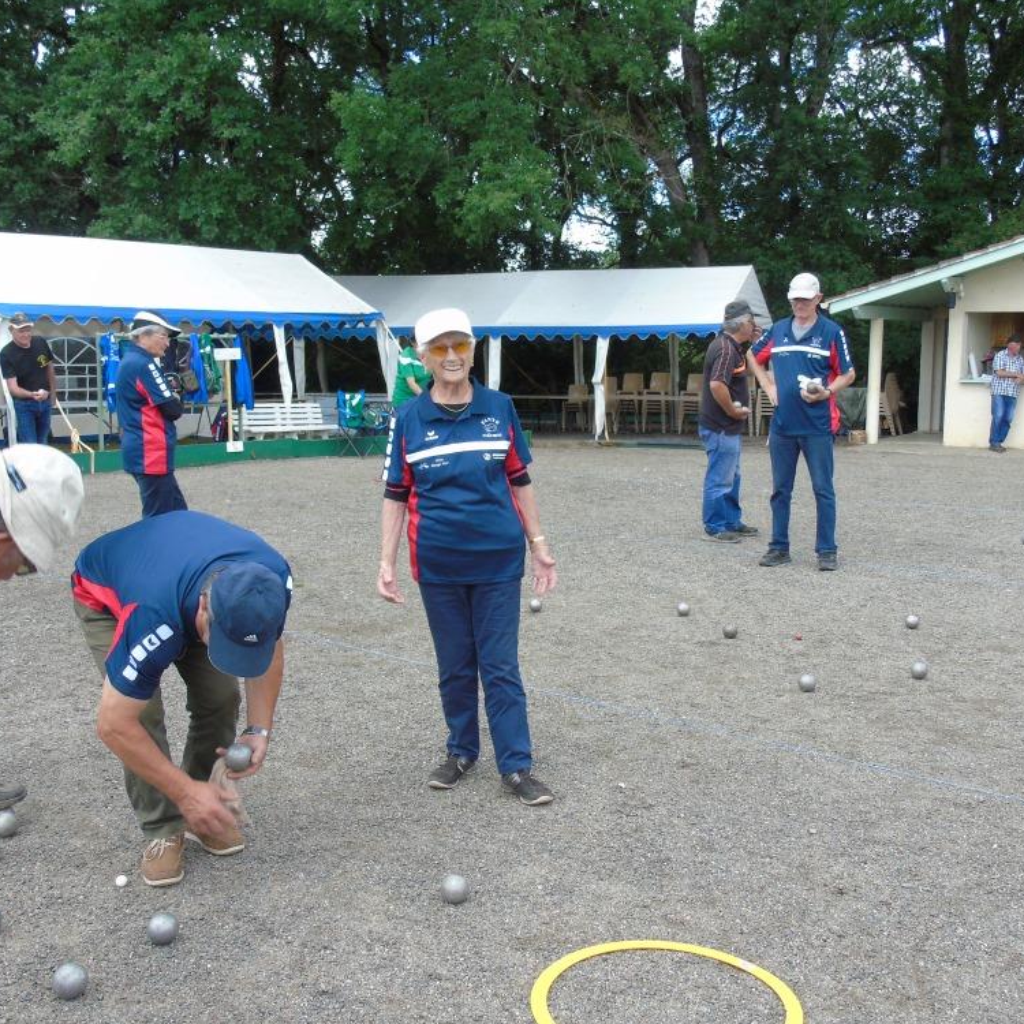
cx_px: 517
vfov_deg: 47.2
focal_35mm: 35
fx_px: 1171
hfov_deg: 47.2
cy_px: 522
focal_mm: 5.2
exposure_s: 1/160
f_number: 3.6
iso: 80
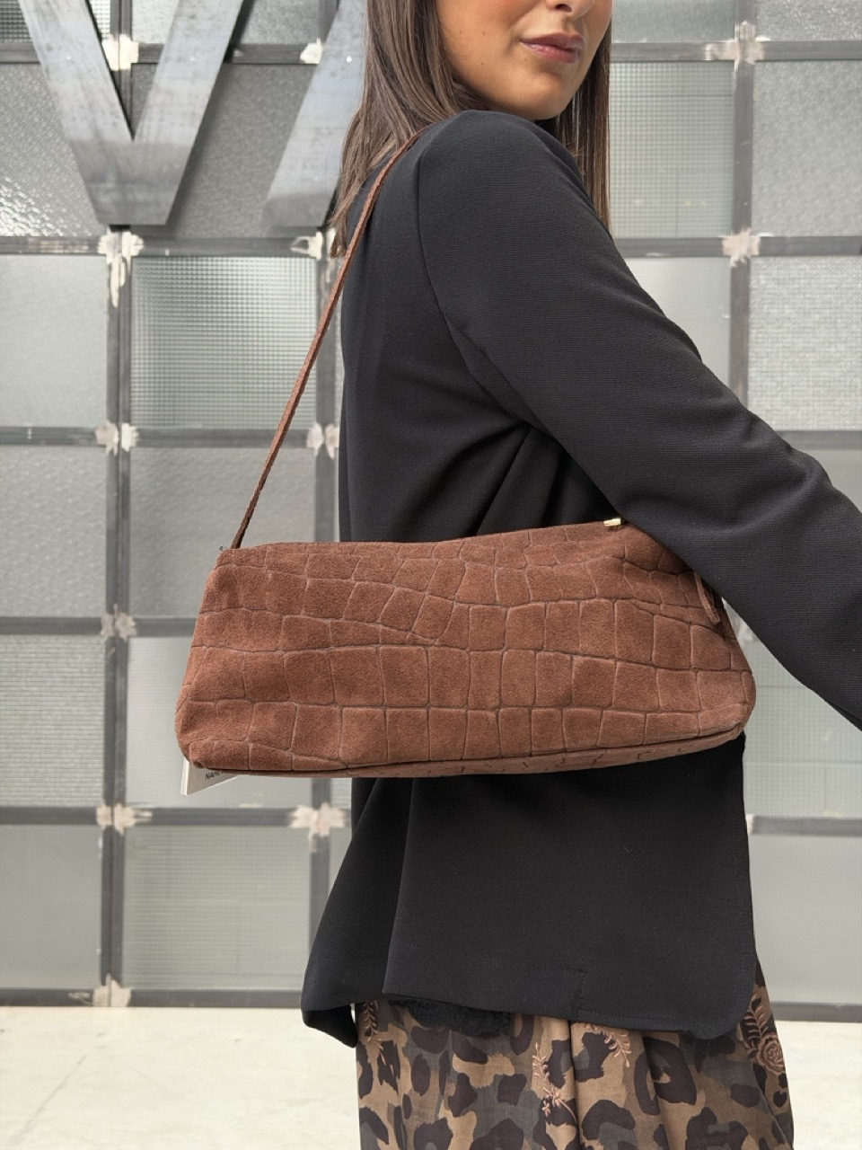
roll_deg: -0.3
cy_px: 575
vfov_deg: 39.7
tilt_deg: -0.4
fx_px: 1594
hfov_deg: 30.3
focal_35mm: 48
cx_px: 431
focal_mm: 6.76
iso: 200
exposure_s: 1/60
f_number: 1.78
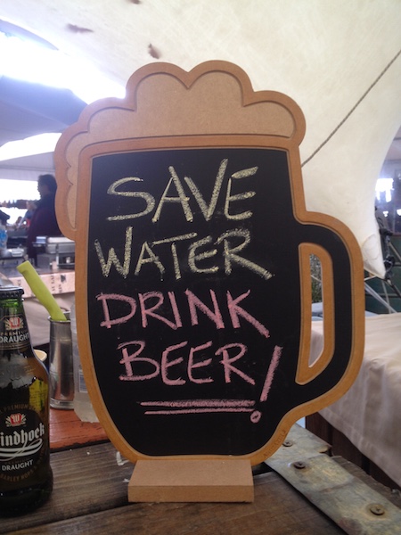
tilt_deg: -9.0
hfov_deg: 40.7
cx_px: 200
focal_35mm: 35
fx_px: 541
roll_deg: -1.3
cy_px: 268
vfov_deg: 52.6
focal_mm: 4.28
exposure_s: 1/24
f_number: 2.4
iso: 50
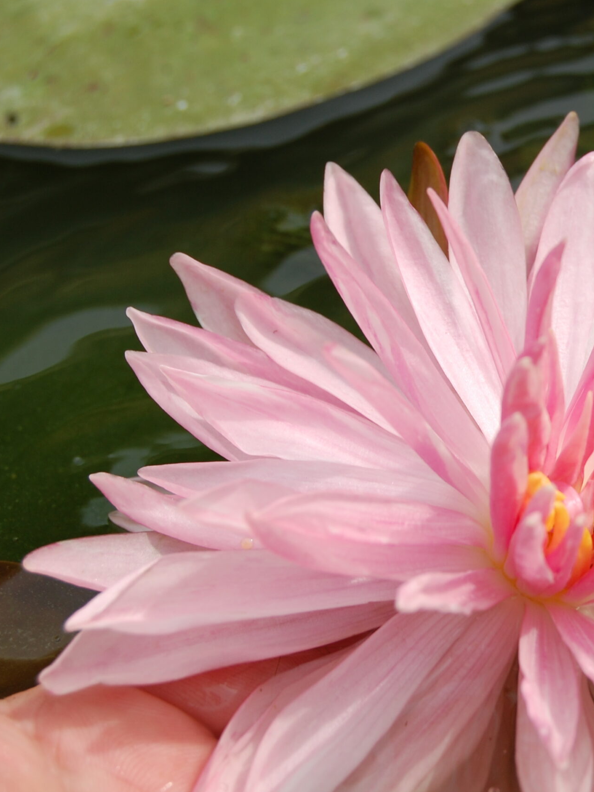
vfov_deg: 19.6
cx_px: 570
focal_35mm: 100
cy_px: 396
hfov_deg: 14.6
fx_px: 2288
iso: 200
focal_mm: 46
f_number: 9
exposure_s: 1/320
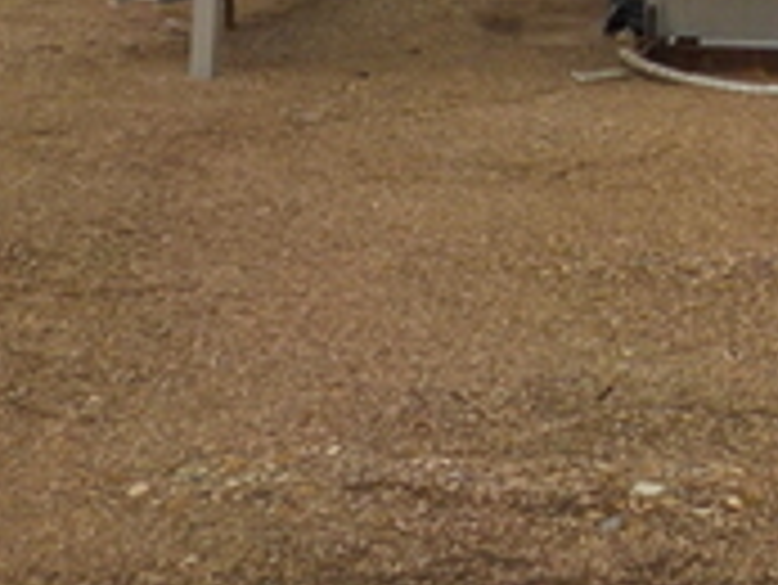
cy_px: -243
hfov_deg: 16.5
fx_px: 2496
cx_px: 1084
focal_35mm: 111
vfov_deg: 12.8
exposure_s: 1/500
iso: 125
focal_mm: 4.1
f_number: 3.3
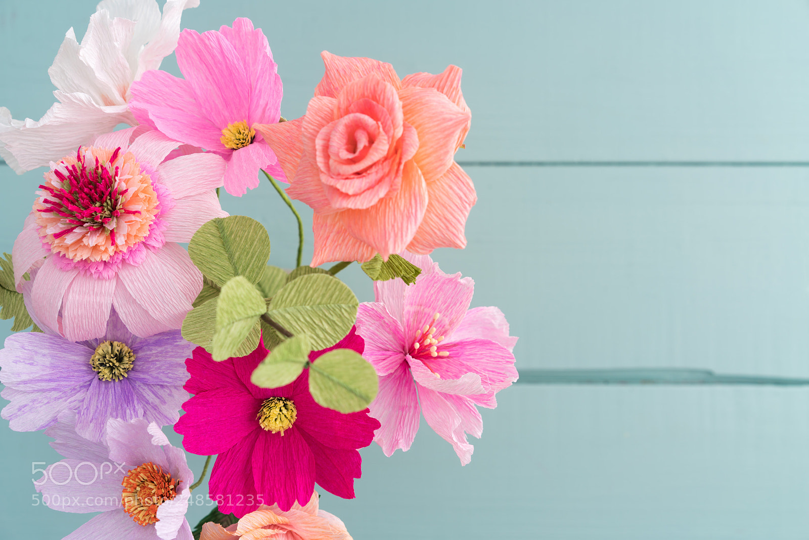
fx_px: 1236
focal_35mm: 55
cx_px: 404
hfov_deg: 36.2
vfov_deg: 24.6
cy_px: 270
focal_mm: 55
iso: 100
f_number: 7.1
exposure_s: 1/125
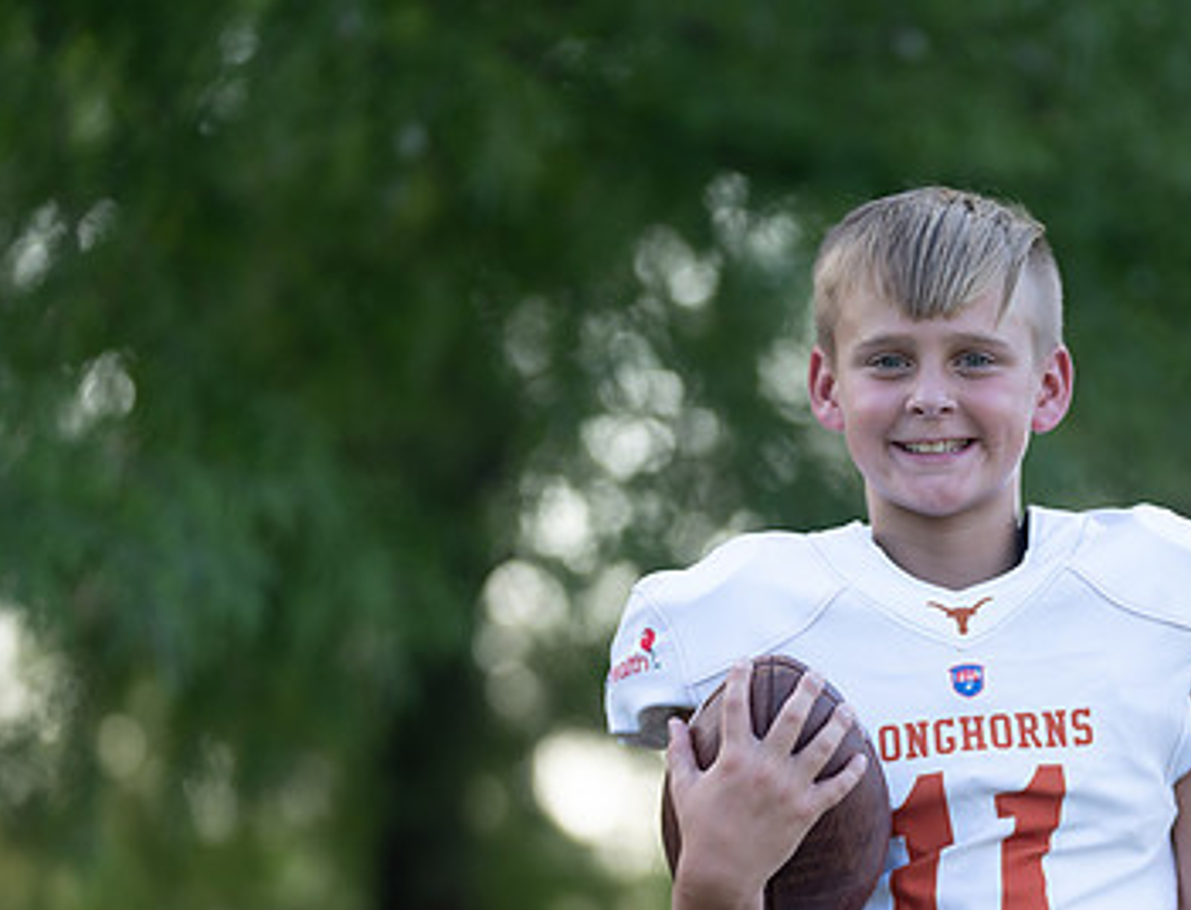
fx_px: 8277
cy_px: 750
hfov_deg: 8.2
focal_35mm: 239
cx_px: 961
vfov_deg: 6.3
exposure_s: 1/400
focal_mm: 123
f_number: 2.8
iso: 250
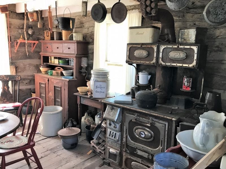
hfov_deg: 63.4
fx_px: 183
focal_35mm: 28
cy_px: 84
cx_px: 113
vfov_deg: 49.7
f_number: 1.8
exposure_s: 1/30
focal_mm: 3.99
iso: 25
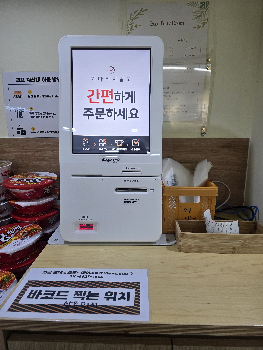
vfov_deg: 73.9
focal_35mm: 23
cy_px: 175
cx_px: 132
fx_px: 233
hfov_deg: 58.9
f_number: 1.7
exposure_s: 1/120
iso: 100
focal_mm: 6.3
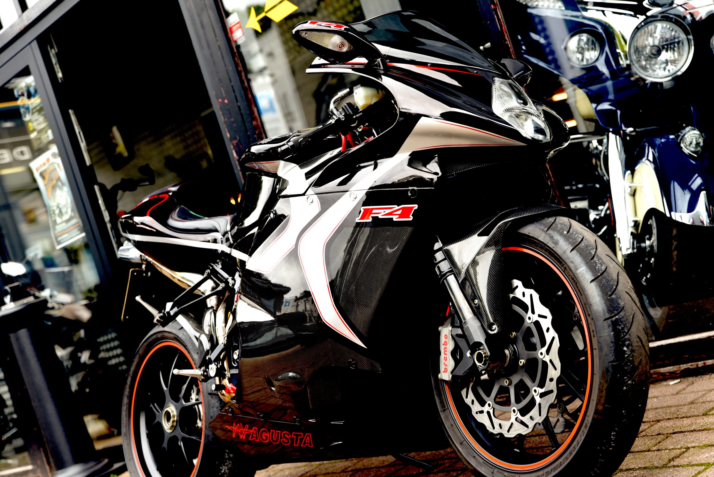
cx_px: 357
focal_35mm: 62
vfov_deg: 21.9
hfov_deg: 32.4
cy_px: 238
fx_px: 1230
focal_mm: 62
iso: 100
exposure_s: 1/80
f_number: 4.5
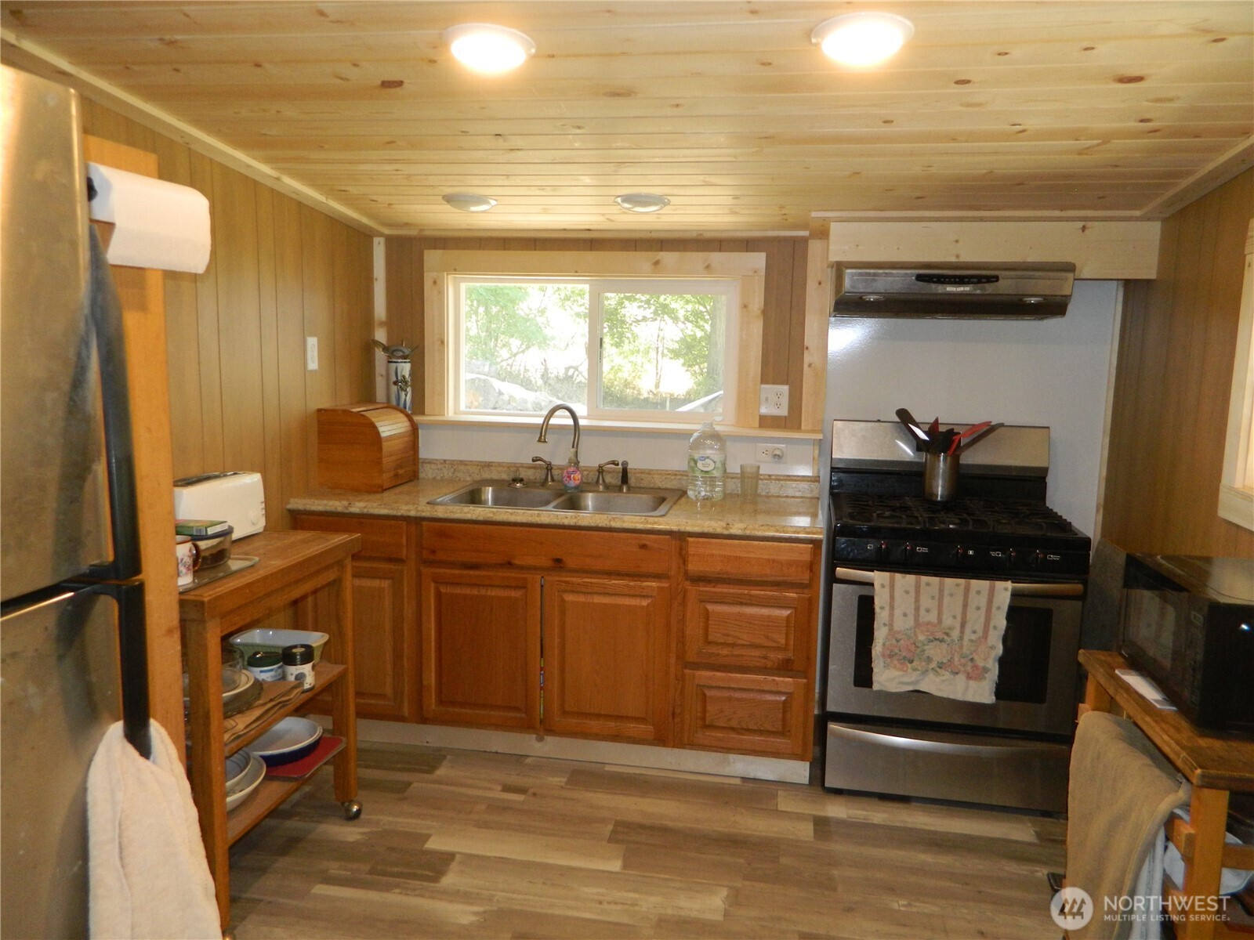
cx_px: 627
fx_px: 906
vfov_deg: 54.9
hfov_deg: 69.4
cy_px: 470
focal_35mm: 25
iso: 200
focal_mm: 4.5
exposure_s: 1/30
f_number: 3.1
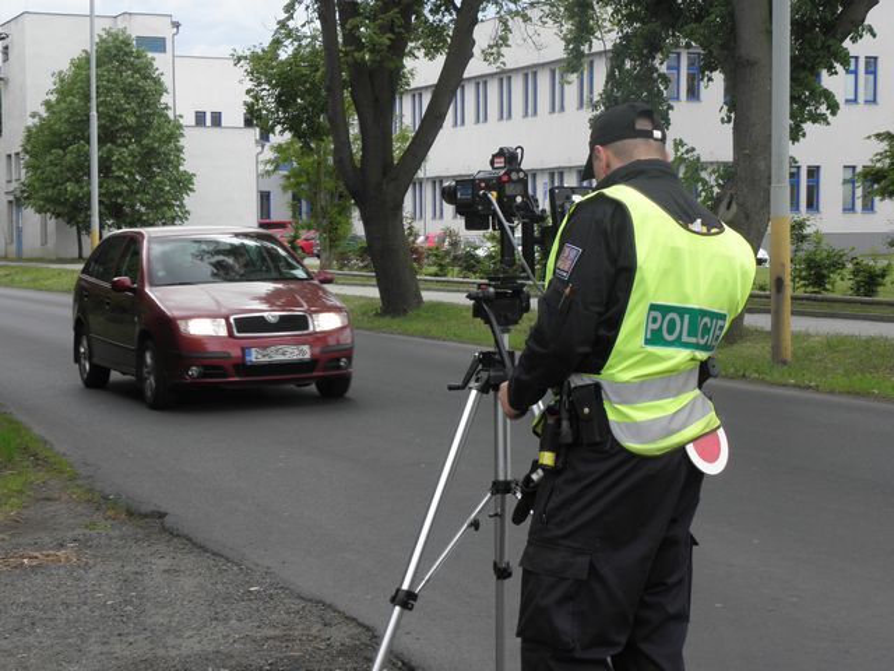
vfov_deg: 19.1
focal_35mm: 77
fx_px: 1989
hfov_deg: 25.3
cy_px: 336
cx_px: 447
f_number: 3.9
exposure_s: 1/125
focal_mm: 13.82
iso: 64
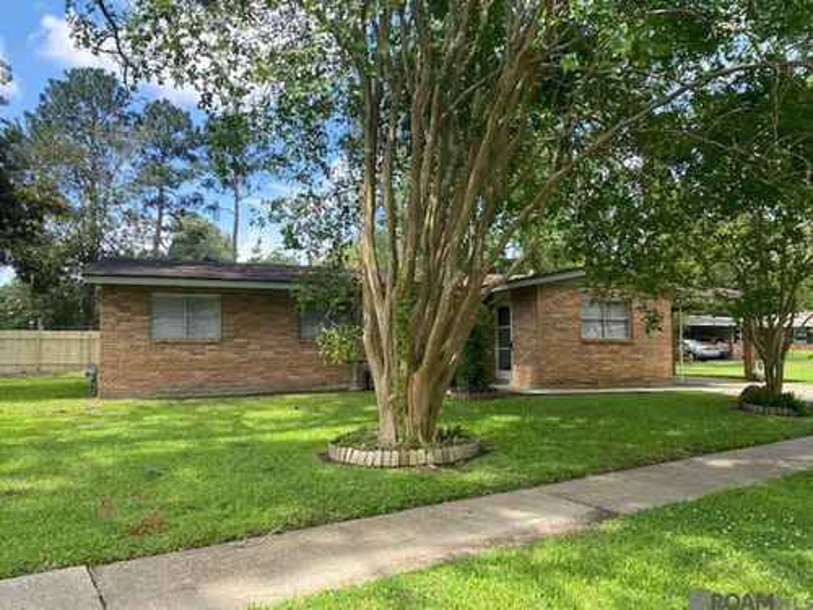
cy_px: 305
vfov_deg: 53.1
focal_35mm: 26
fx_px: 611
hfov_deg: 67.3
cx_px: 406
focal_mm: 4.25
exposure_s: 1/565
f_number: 1.8
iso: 32
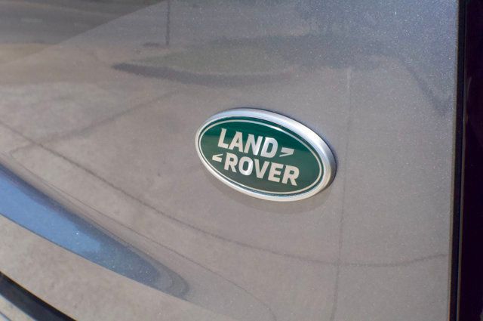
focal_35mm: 75
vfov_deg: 18.1
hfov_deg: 27.0
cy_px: 160
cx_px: 242
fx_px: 1005
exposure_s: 1/800
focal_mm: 50
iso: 2000
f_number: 14
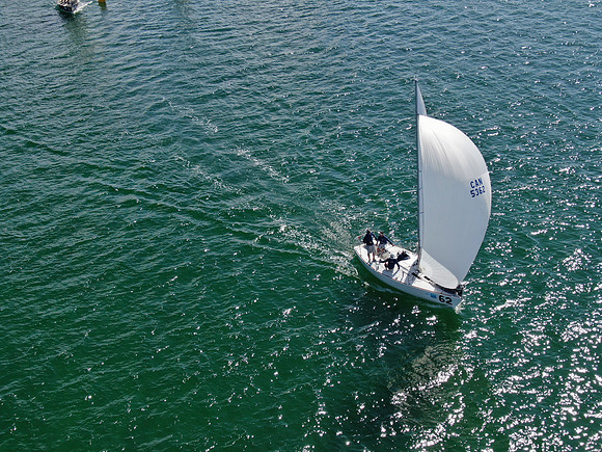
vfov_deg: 30.3
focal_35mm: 48
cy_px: 226
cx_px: 301
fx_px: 835
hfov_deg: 39.7
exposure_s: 1/1000
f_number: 3.8
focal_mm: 8.6
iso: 100
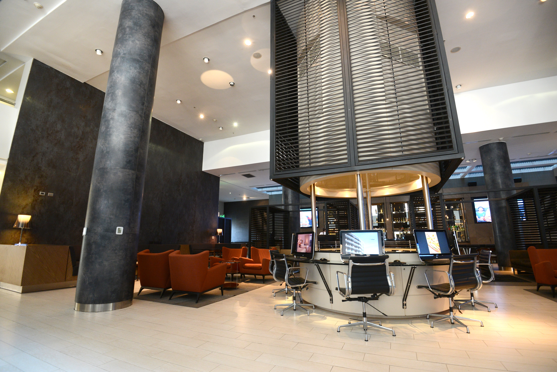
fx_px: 248
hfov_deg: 96.7
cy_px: 186
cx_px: 278
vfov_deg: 73.8
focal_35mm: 16
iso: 1000
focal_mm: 16
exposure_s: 1/40
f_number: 4.5
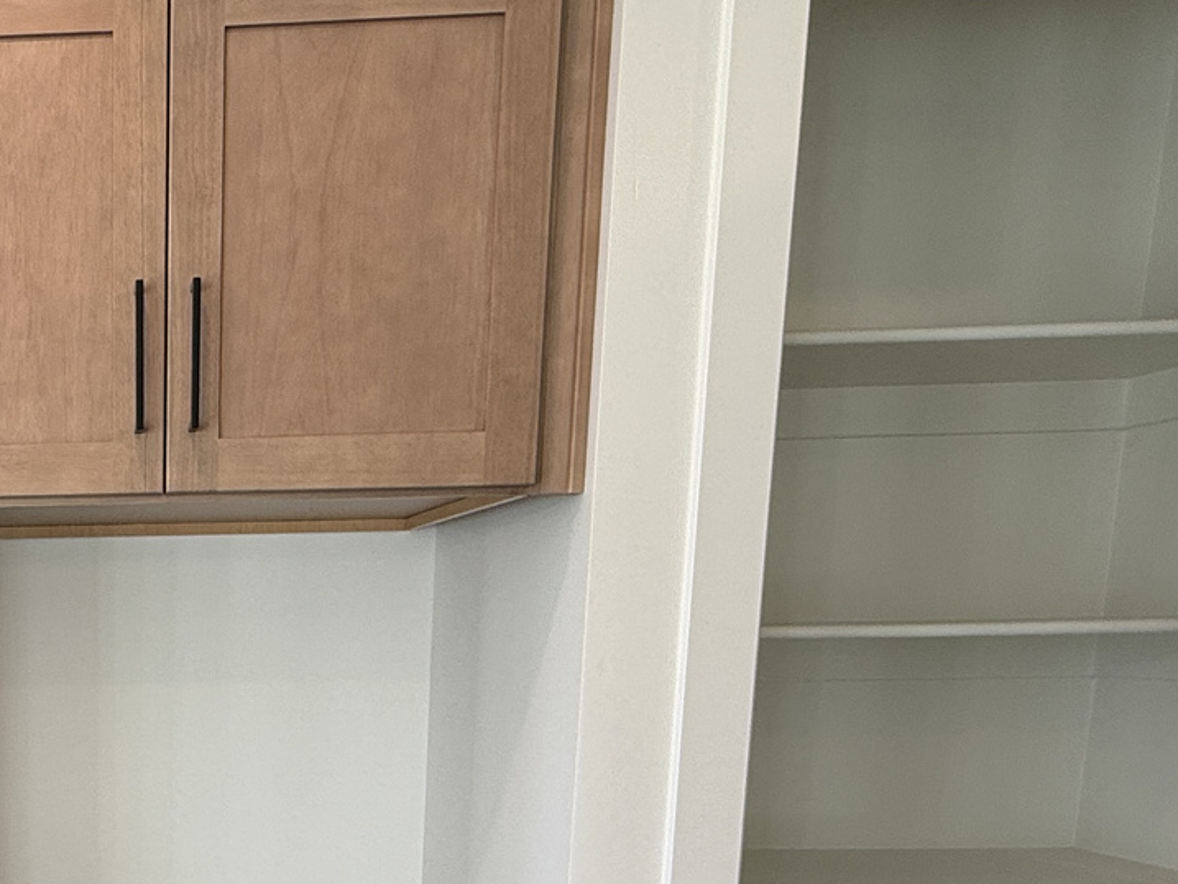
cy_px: 876
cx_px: -7
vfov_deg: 33.1
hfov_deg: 40.7
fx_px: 1361
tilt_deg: -10.2
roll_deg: +0.7
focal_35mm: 40
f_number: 2.2
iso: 50
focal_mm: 2.22
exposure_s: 1/120
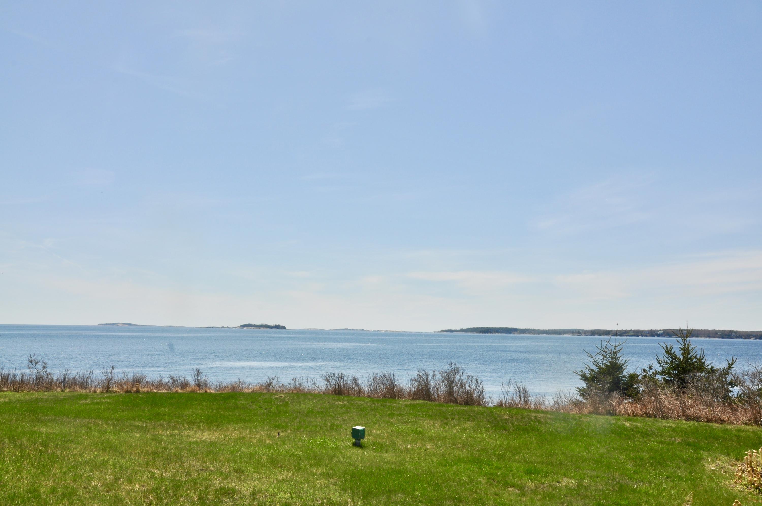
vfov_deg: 35.4
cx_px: 381
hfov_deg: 51.3
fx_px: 793
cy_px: 253
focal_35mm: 38
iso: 200
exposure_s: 1/200
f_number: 14
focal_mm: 25
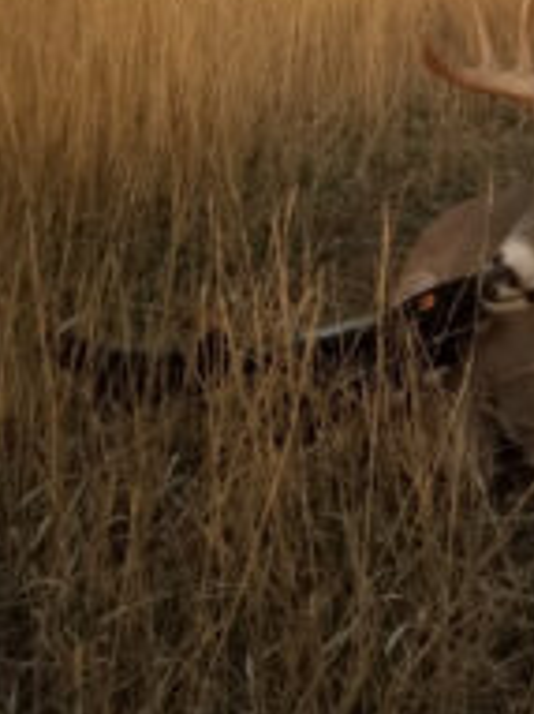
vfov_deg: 29.9
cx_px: 601
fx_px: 1235
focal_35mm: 60
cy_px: -11
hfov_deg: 22.8
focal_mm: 4.25
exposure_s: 1/10
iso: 640
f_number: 1.7
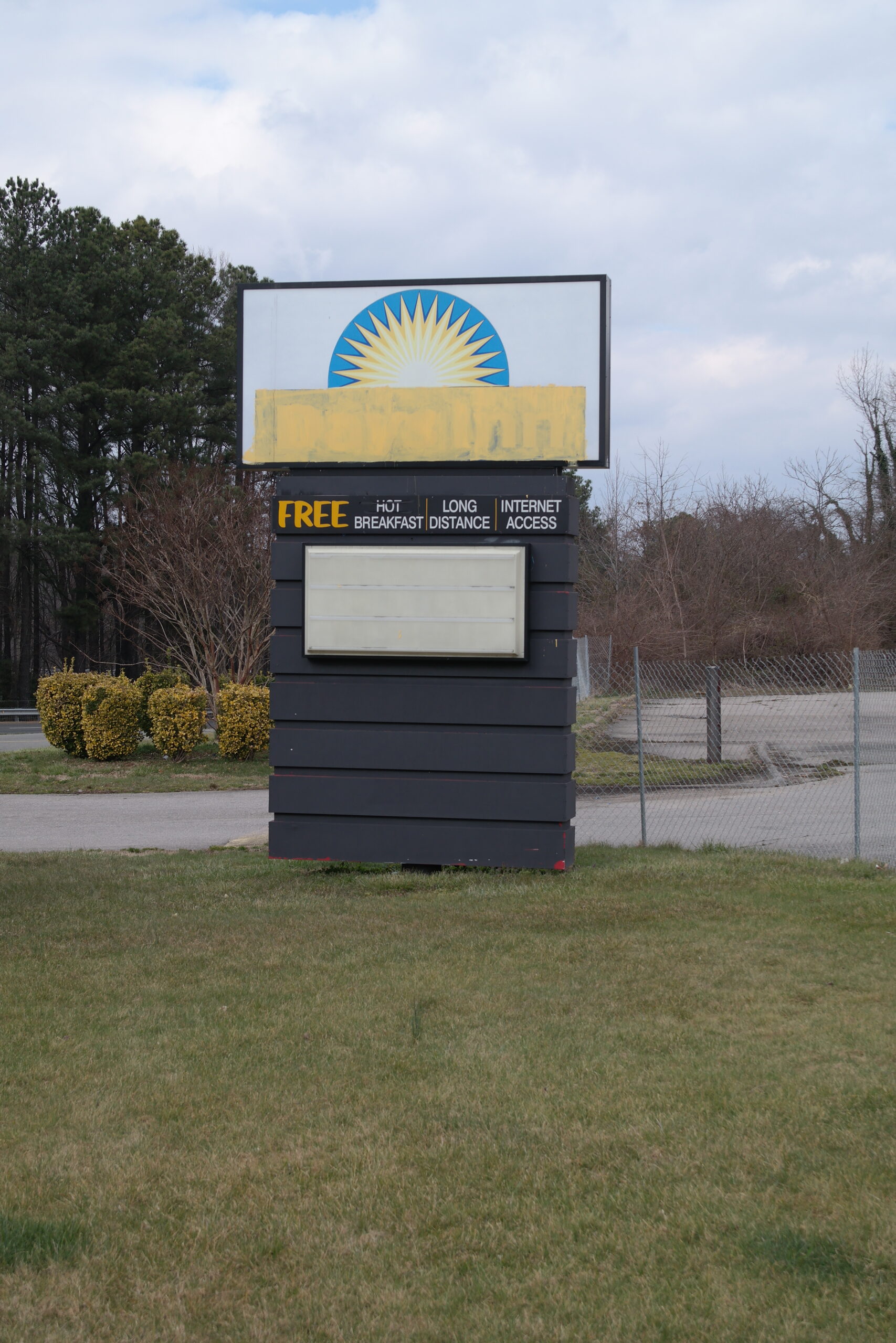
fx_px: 2165
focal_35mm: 58
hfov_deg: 23.4
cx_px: 448
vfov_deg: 34.5
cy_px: 672
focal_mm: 38
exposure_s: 1/250
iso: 100
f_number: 6.3
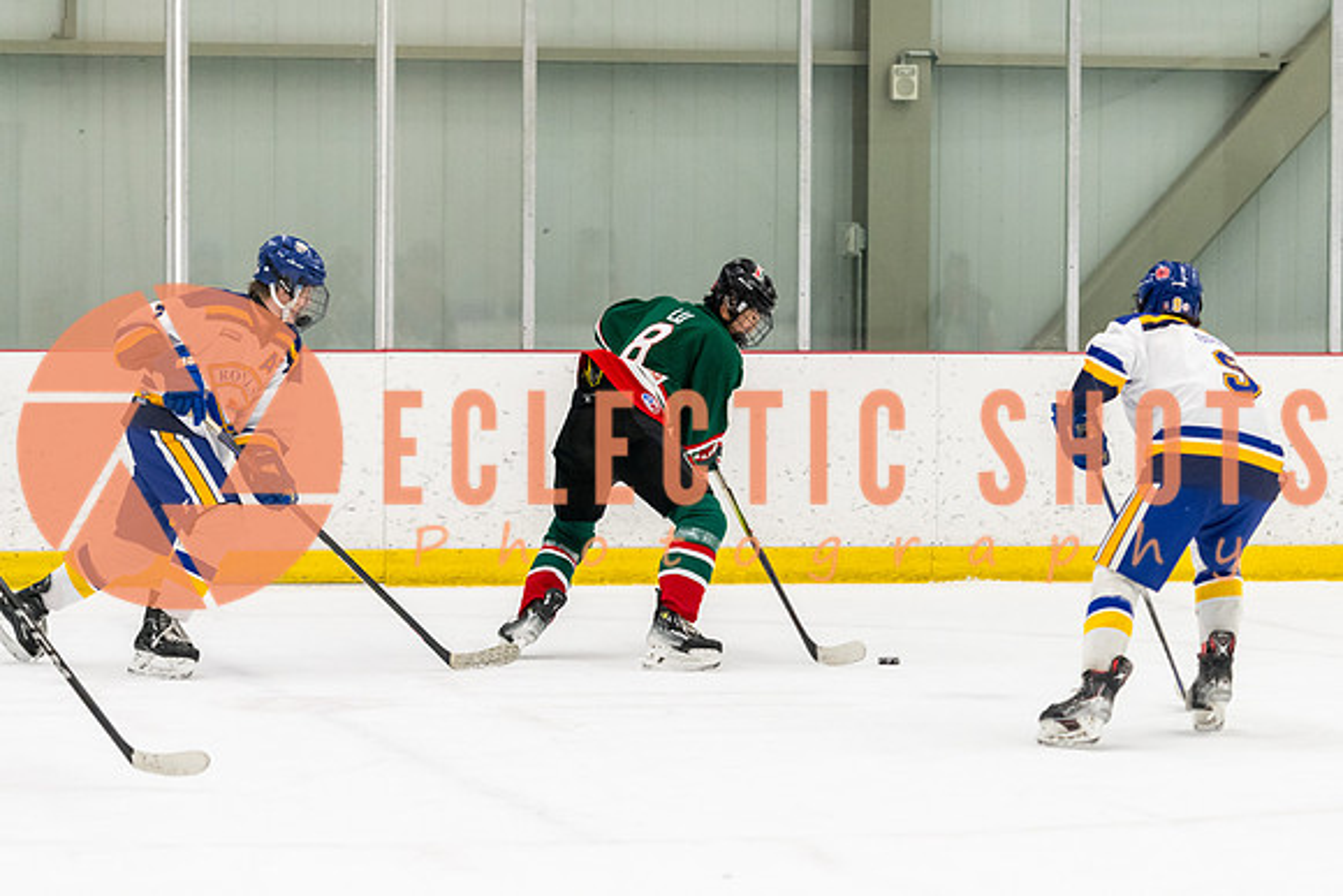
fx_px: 5996
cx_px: 695
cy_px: 525
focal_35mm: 161
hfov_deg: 12.8
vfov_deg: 8.5
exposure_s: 1/800
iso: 3200
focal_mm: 122
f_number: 2.8
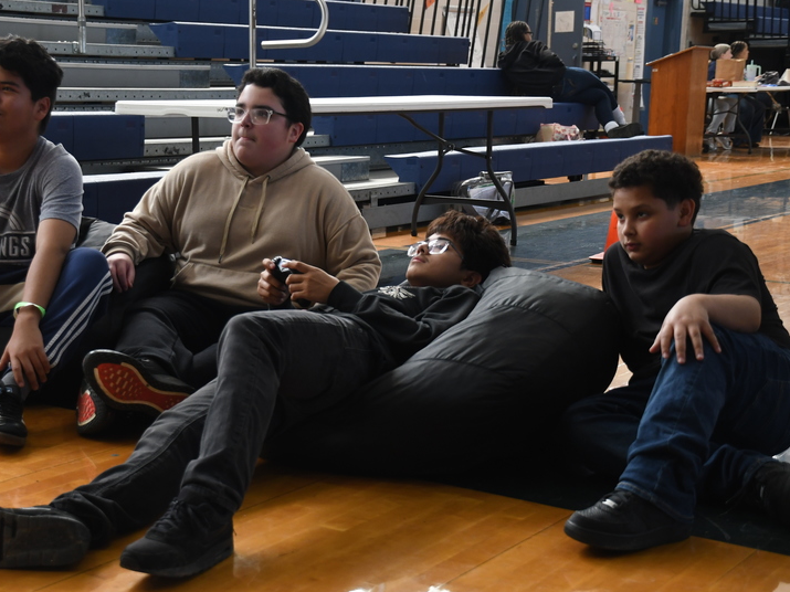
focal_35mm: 62
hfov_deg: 31.1
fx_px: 1415
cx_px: 319
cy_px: 343
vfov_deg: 23.6
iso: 800
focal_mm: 30
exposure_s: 1/400
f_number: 3.2
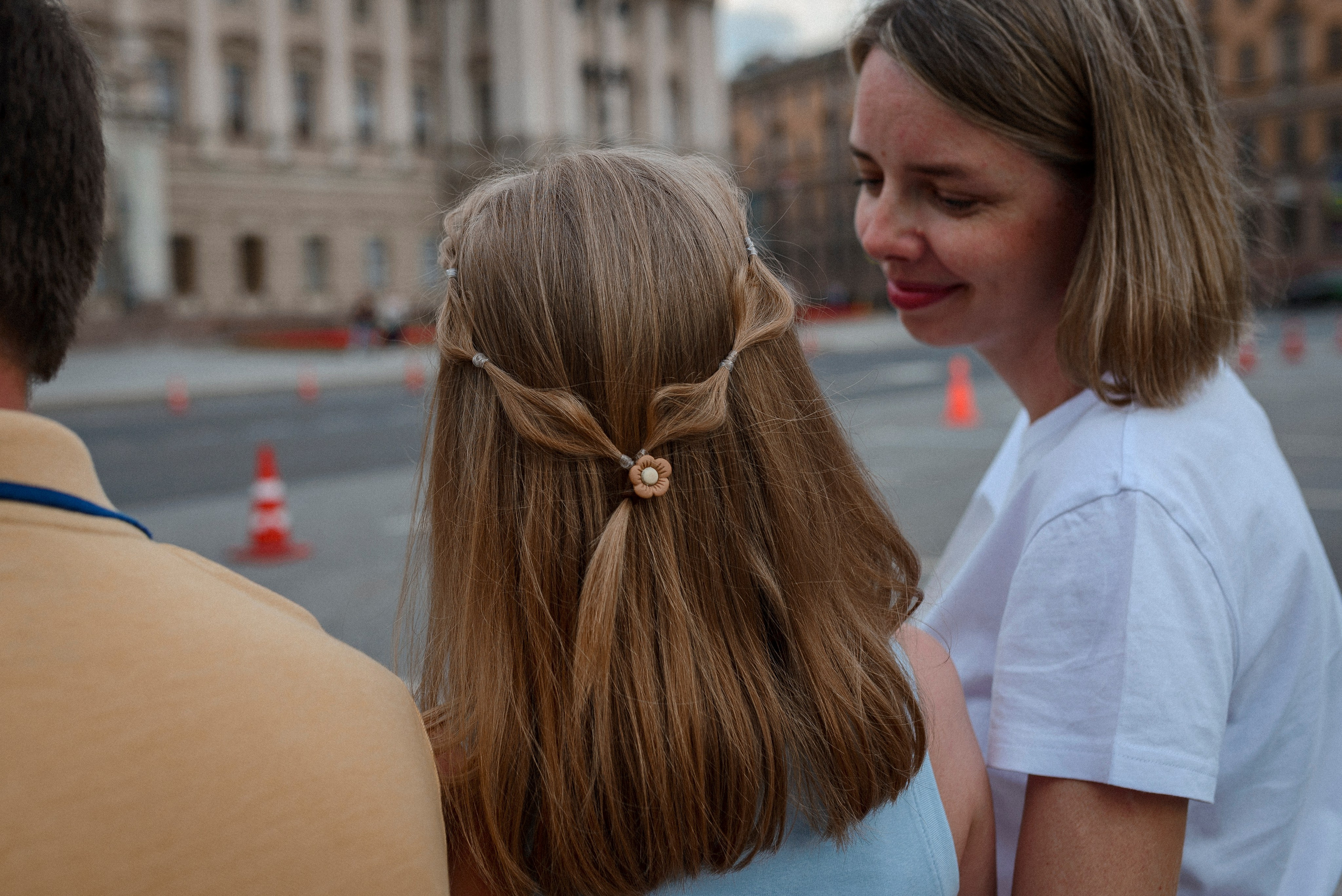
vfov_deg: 32.0
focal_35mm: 42
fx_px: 1558
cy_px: 386
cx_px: 563
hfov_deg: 46.4
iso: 125
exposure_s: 1/320
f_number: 3.5
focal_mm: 35
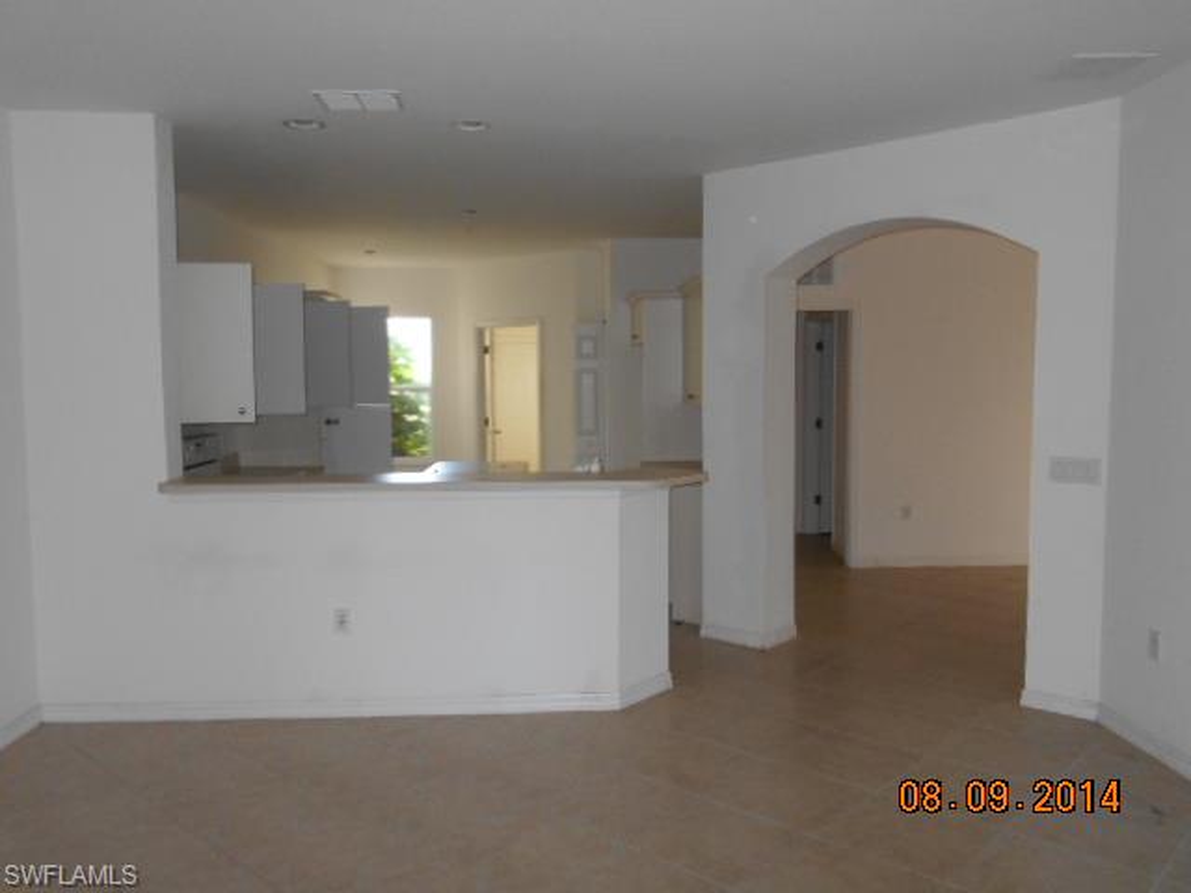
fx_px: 895
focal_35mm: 26
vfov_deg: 53.1
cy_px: 446
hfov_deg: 67.3
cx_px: 596
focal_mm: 4.6
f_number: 3.2
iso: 280
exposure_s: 1/25
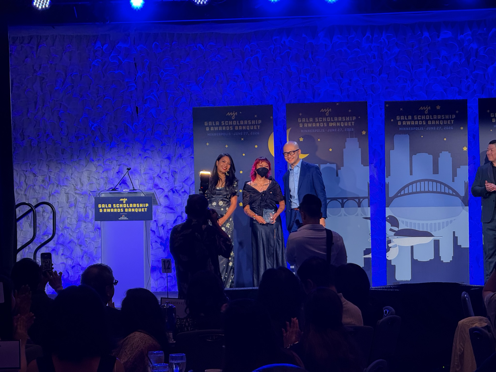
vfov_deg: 12.3
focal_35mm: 120
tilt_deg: +1.3
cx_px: 248
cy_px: 186
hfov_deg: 16.4
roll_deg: +1.7
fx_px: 1719
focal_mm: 15.66
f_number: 2.8
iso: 250
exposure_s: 1/67
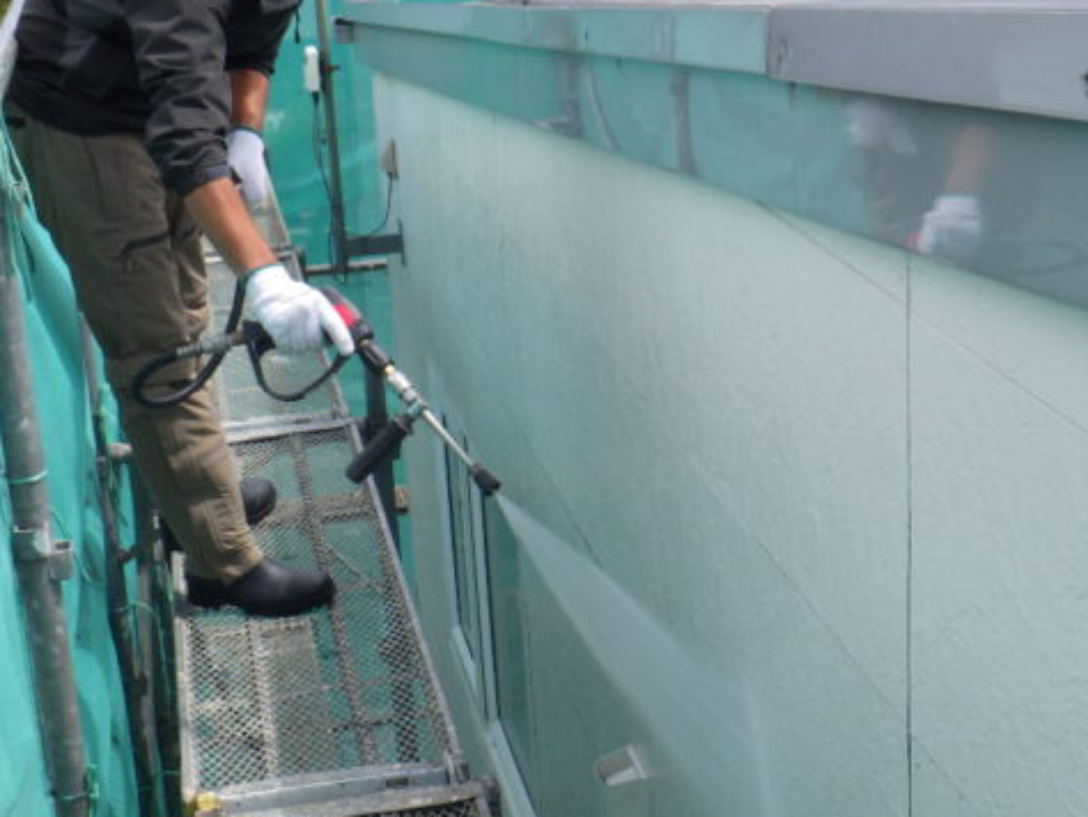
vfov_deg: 21.6
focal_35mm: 68
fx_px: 2138
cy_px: 466
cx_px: 679
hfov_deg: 28.4
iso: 125
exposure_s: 1/400
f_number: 5
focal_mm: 7.5
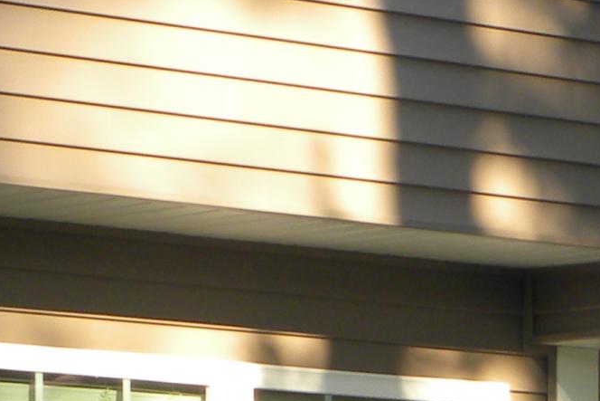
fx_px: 5167
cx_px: 1194
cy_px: 698
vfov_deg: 4.4
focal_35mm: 310
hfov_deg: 6.5
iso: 64
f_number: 3.5
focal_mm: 11.8
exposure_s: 1/97
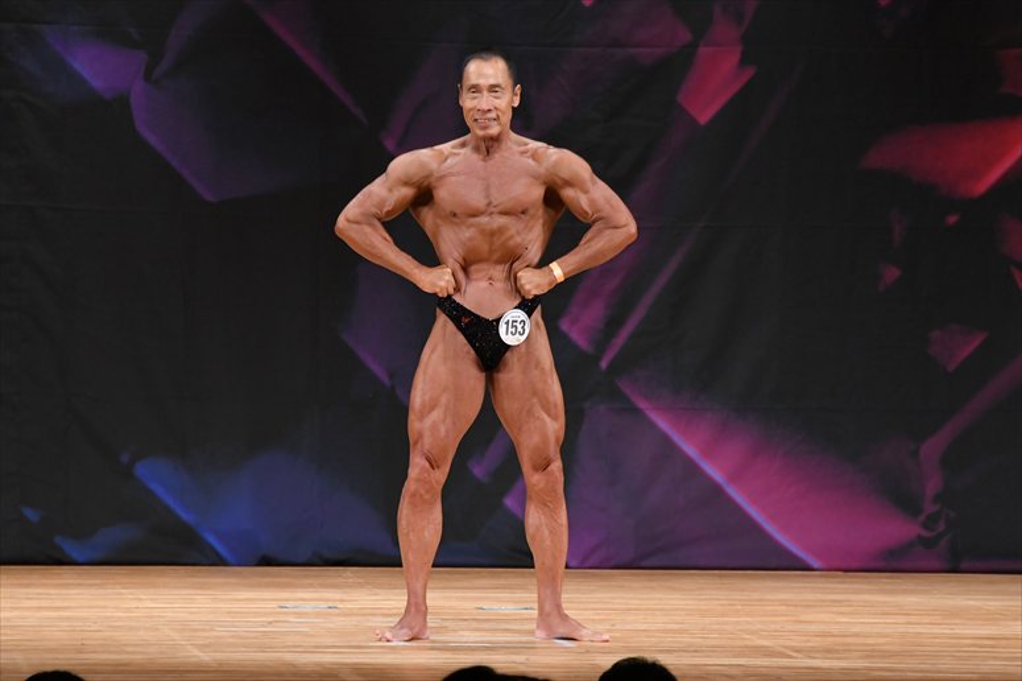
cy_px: 340
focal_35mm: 285
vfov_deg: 4.8
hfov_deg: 7.2
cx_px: 511
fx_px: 8087
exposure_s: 1/400
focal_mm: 190
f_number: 5.6
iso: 3200
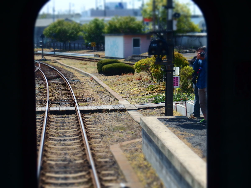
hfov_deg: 22.3
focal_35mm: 88
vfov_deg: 16.8
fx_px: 638
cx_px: 126
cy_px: 94
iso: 100
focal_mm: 15.9
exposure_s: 1/800
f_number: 4
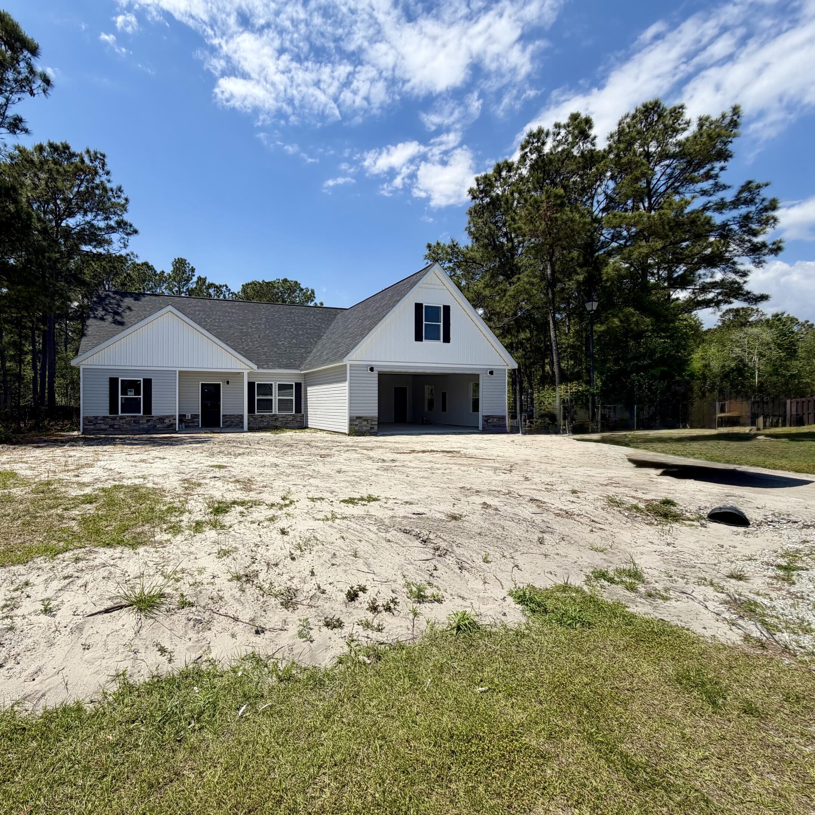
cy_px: 406
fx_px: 453
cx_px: 309
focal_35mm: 17
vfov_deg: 84.0
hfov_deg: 82.5
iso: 20
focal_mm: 2.22
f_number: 2.2
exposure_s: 1/1189
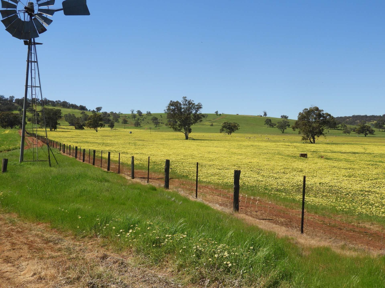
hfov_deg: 42.1
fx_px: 500
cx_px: 192
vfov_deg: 32.2
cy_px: 144
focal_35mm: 45
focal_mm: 8.1
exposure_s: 1/1000
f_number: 4
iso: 100
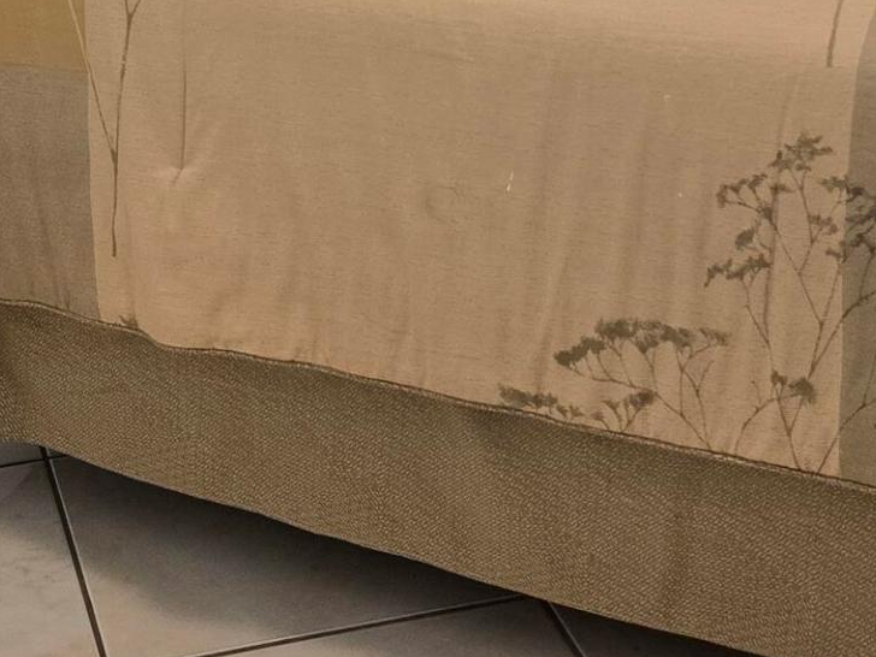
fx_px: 2303
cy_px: -284
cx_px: 437
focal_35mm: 91
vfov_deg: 15.2
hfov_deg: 21.5
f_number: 1.7
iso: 250
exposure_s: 1/120
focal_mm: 6.3
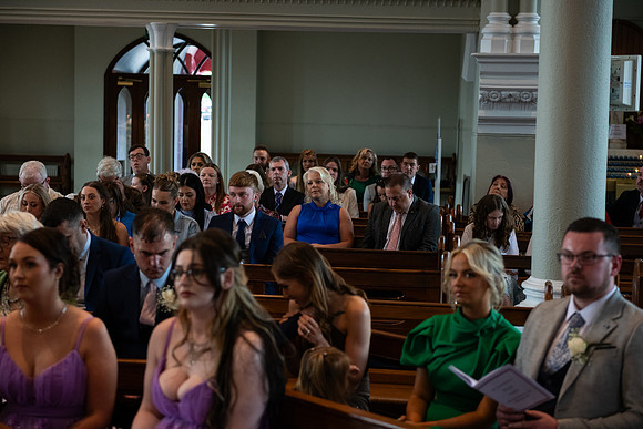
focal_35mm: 70
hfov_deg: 28.8
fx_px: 1251
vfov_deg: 19.5
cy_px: 214
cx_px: 322
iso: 800
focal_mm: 70
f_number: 3.5
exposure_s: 1/160
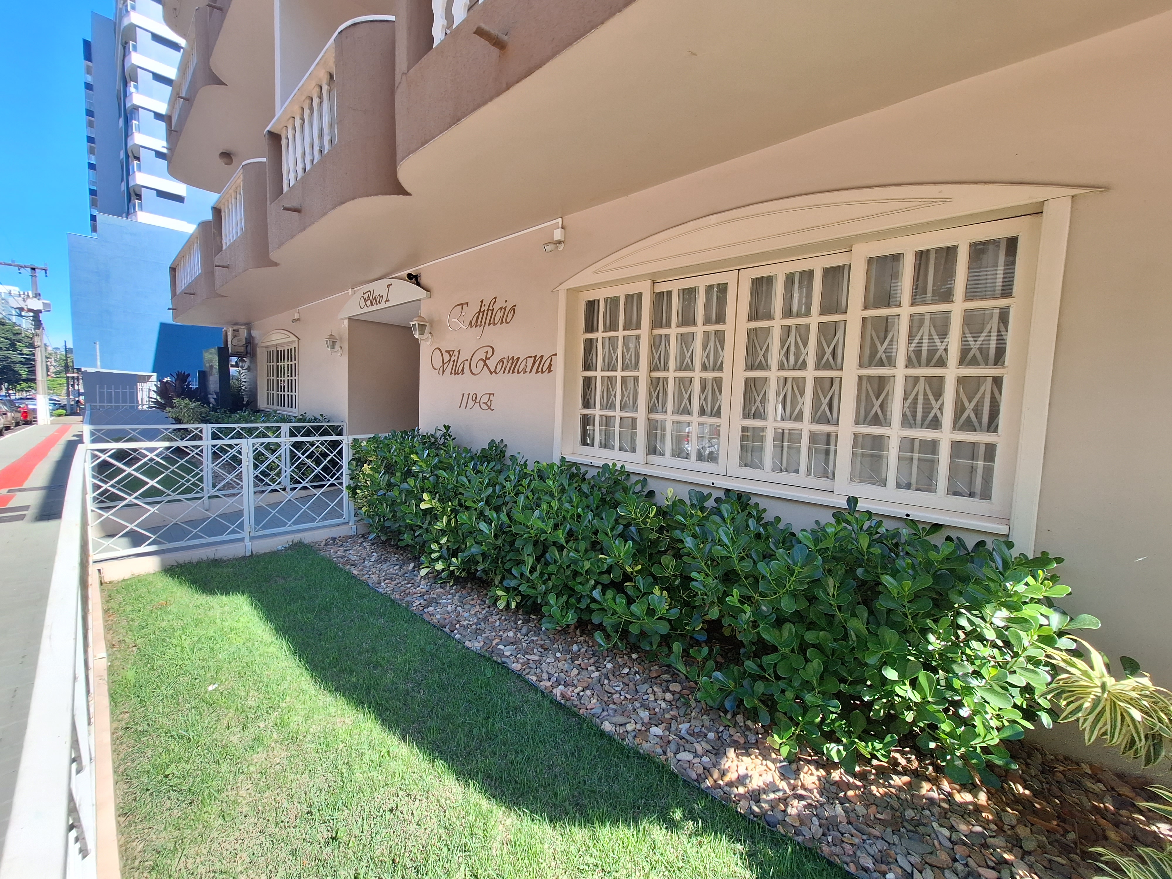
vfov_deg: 89.9
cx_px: 586
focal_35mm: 13
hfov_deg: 106.2
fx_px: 440
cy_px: 440
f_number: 2.2
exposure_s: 1/576
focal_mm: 1.74
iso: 40
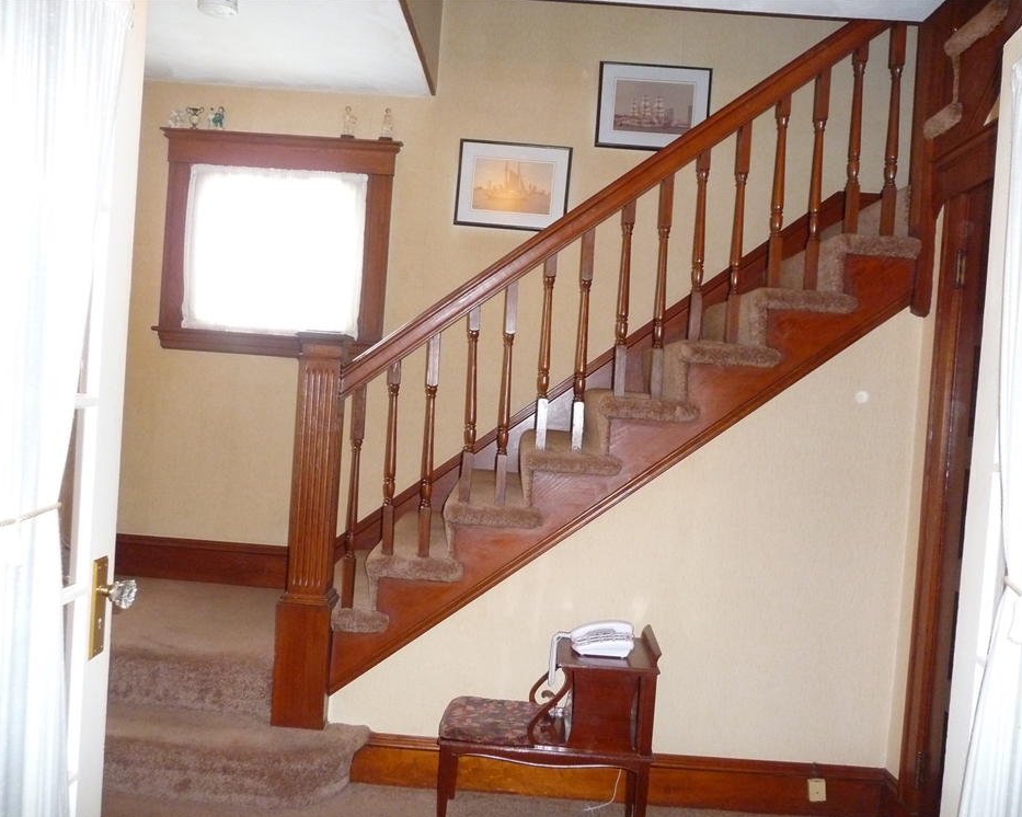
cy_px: 418
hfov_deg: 58.8
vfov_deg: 48.5
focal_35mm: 30
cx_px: 512
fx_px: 907
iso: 500
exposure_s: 1/30
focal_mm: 4.7
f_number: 3.3
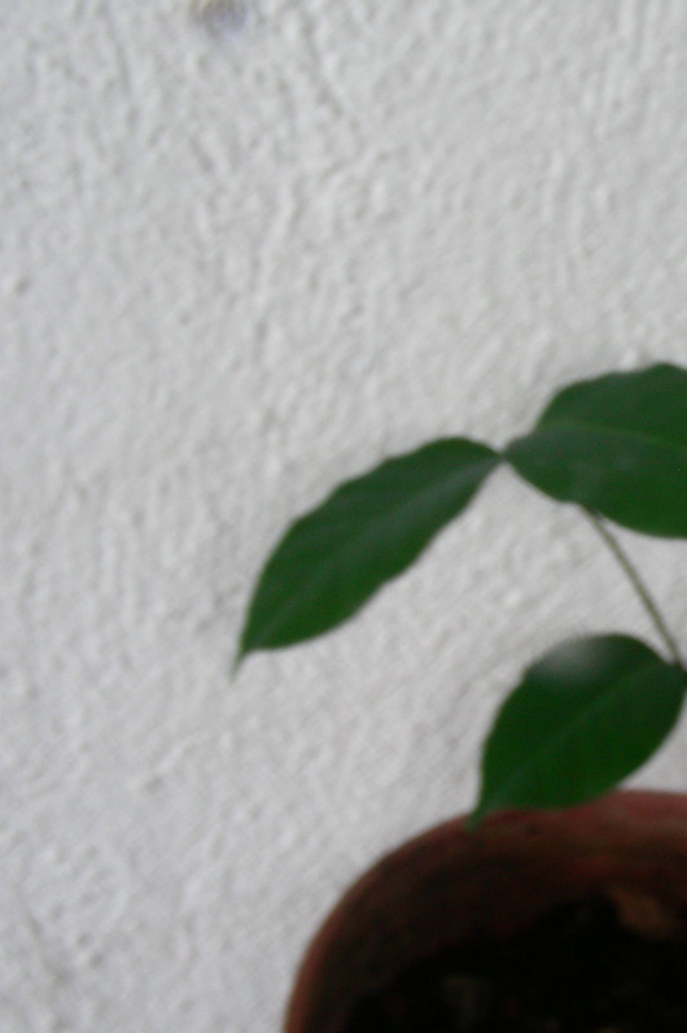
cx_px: 680
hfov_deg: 24.4
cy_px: 516
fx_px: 1518
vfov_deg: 37.5
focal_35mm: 53
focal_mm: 6.3
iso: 50
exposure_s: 1/30.7
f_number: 6.8
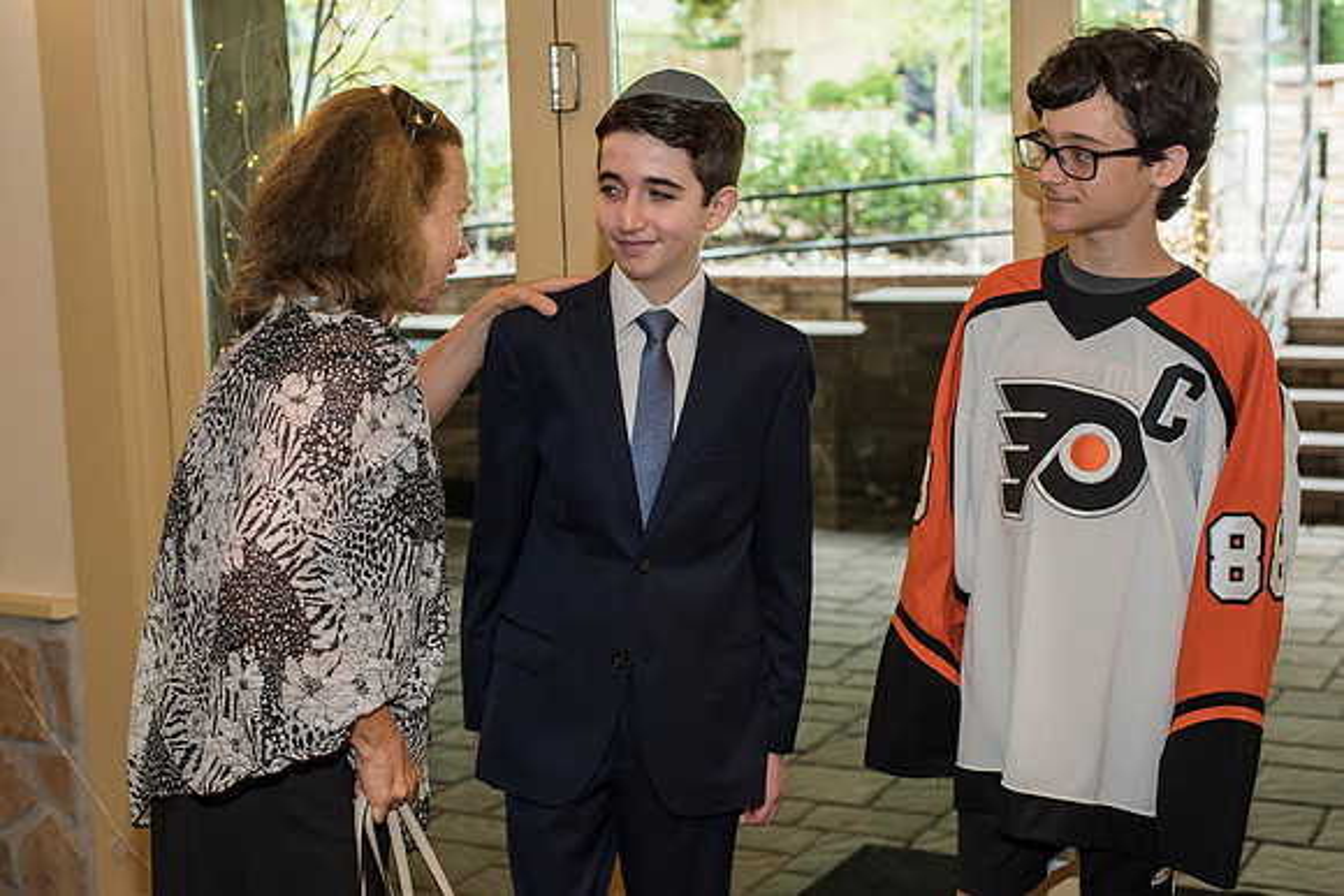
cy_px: 439
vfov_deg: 24.8
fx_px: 2043
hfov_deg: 36.4
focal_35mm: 55
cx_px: 609
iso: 500
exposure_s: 1/125
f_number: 4
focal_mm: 50
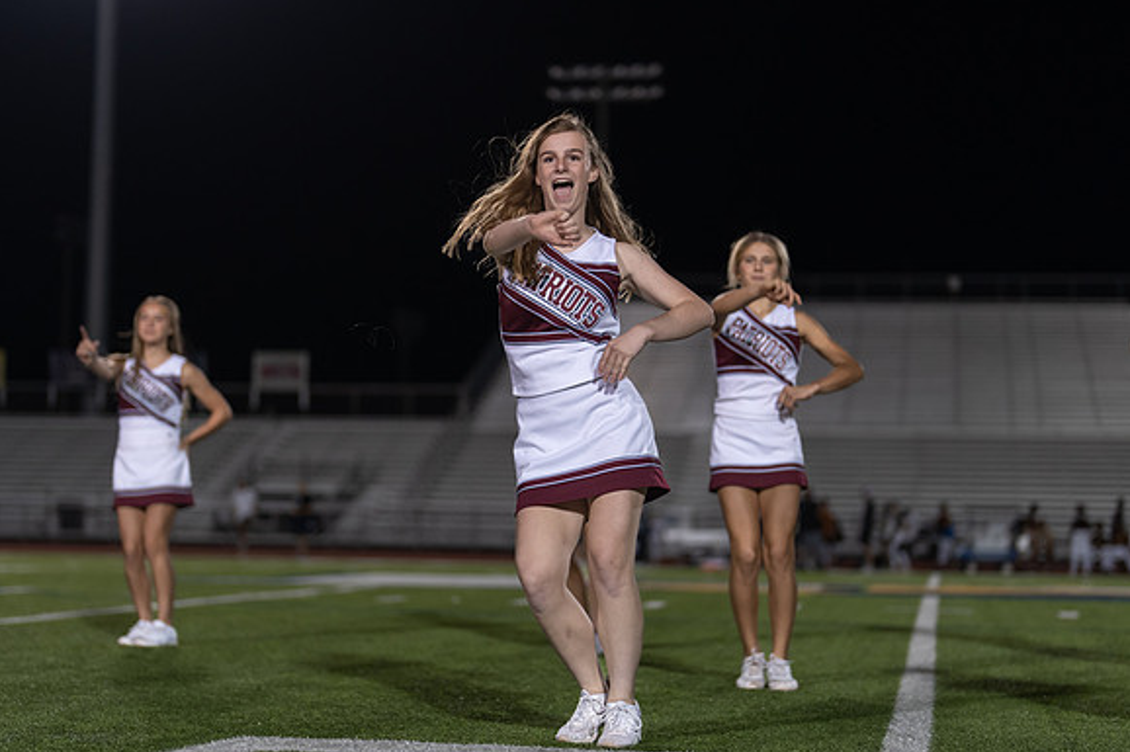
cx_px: 561
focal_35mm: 74
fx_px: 2322
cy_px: 406
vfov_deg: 18.4
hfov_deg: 27.4
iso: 500
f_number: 1.2
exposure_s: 1/1000
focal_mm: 50
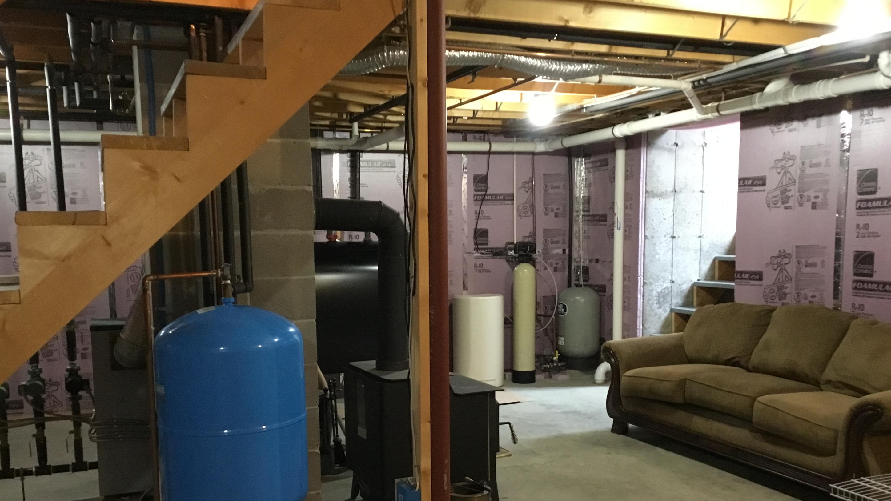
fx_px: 827
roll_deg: +0.3
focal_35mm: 35
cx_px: 442
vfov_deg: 33.4
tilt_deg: -6.7
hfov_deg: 56.6
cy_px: 330
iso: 320
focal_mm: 3.3
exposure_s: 1/15
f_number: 2.4
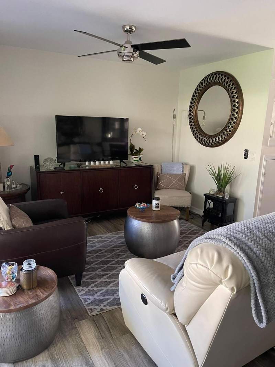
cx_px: 138
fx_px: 275
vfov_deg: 67.3
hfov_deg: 53.1
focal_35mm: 26
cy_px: 184
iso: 320
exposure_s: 1/60
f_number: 1.6
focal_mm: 5.1
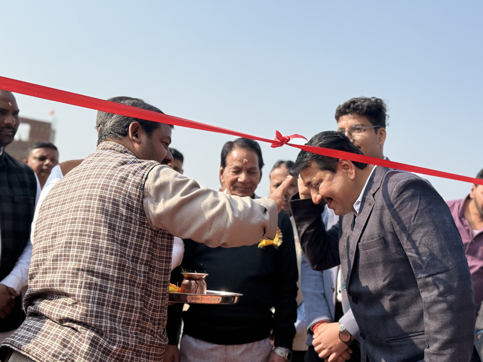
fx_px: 670
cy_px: 181
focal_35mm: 48
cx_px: 242
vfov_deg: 30.3
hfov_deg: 39.7
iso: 100
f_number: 1.78
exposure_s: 1/4098
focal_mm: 6.76
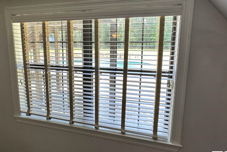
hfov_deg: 80.9
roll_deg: -0.3
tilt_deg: -8.4
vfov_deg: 59.2
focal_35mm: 21
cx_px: 102
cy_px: 64
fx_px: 132
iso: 100
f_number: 2.2
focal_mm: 2.22
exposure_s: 1/120
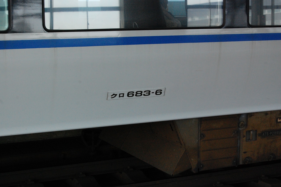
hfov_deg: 24.6
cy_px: 94
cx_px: 140
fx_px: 643
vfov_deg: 16.5
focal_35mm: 82
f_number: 8
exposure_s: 1/250
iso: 1600
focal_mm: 55
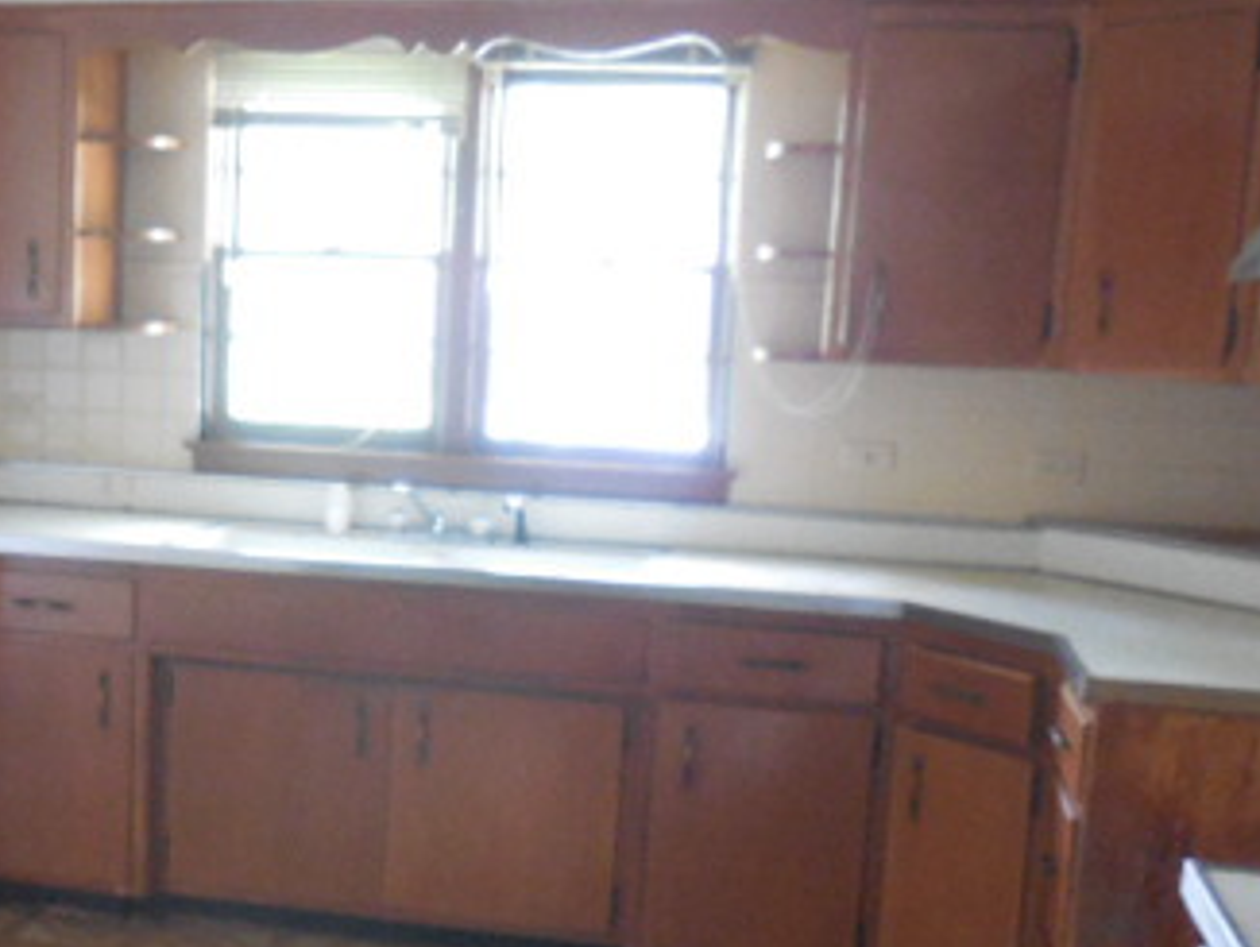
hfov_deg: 36.4
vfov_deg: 28.4
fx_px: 1858
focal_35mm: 51
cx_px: 278
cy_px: 615
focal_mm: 4.6
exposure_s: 1/6
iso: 800
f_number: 3.5
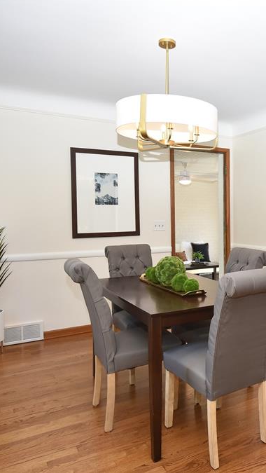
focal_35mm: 27
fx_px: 338
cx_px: 210
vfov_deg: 69.8
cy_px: 234
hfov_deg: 41.2
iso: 640
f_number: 9
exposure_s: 1/60
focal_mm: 17
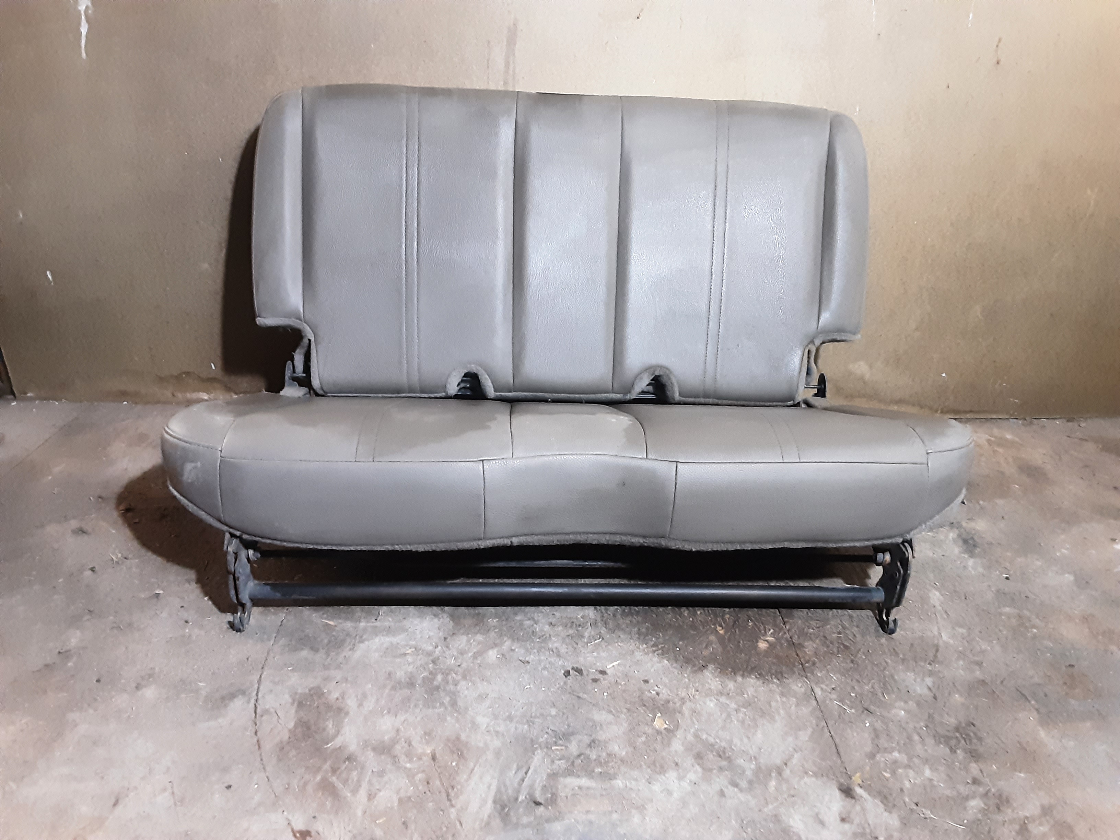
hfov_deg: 65.3
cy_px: 420
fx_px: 874
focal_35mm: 27
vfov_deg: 51.4
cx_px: 560
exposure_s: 1/20
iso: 400
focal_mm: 2.91
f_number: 1.9
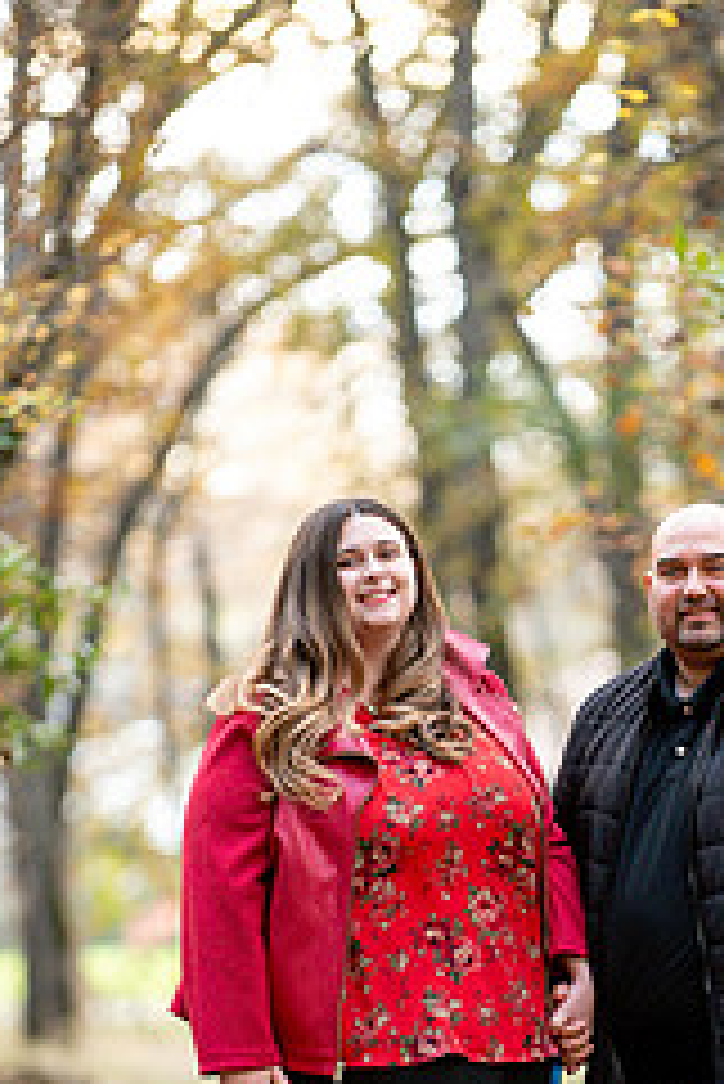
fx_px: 9006
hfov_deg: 4.6
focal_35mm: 299
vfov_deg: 6.9
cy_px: 832
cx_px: 499
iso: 1600
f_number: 2.8
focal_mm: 160
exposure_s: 1/320
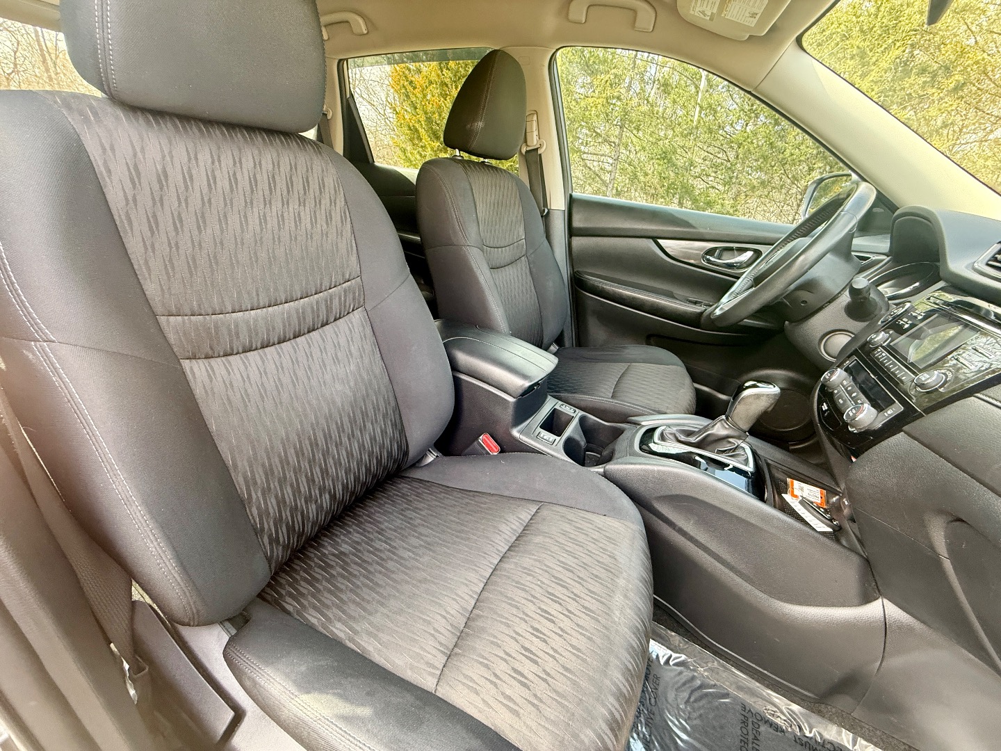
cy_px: 376
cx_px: 500
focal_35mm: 14
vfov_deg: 85.7
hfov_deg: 102.1
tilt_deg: -26.4
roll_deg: -4.9
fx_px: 405
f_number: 2.2
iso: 250
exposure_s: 1/99
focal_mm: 2.22
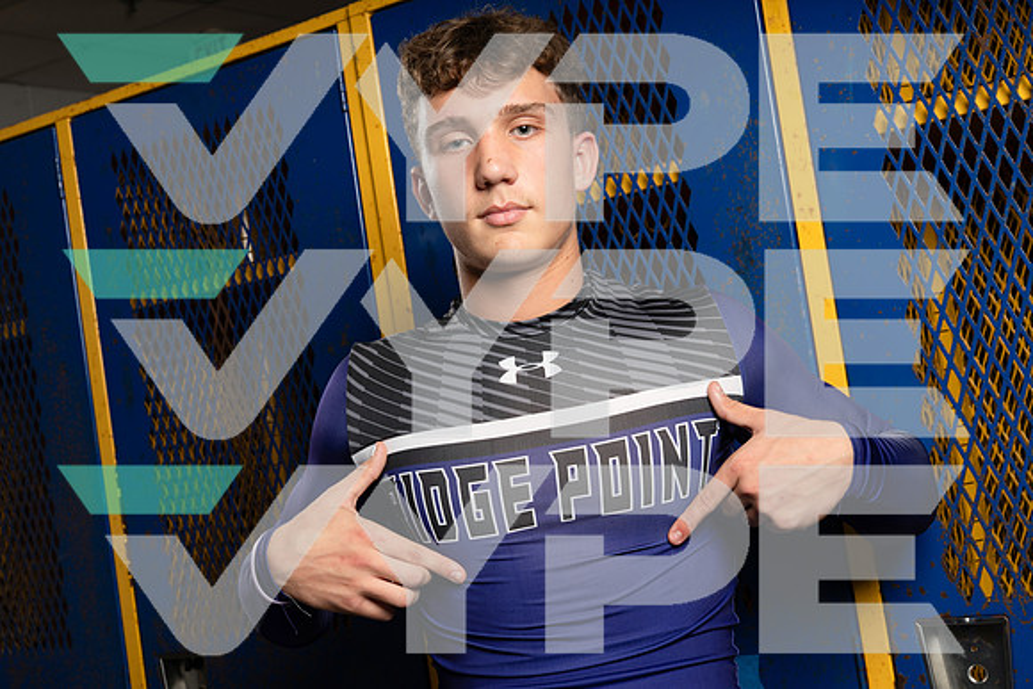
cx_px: 516
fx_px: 1492
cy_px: 344
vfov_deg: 26.0
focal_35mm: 52
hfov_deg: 38.2
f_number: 11
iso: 125
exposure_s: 1/250
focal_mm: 52
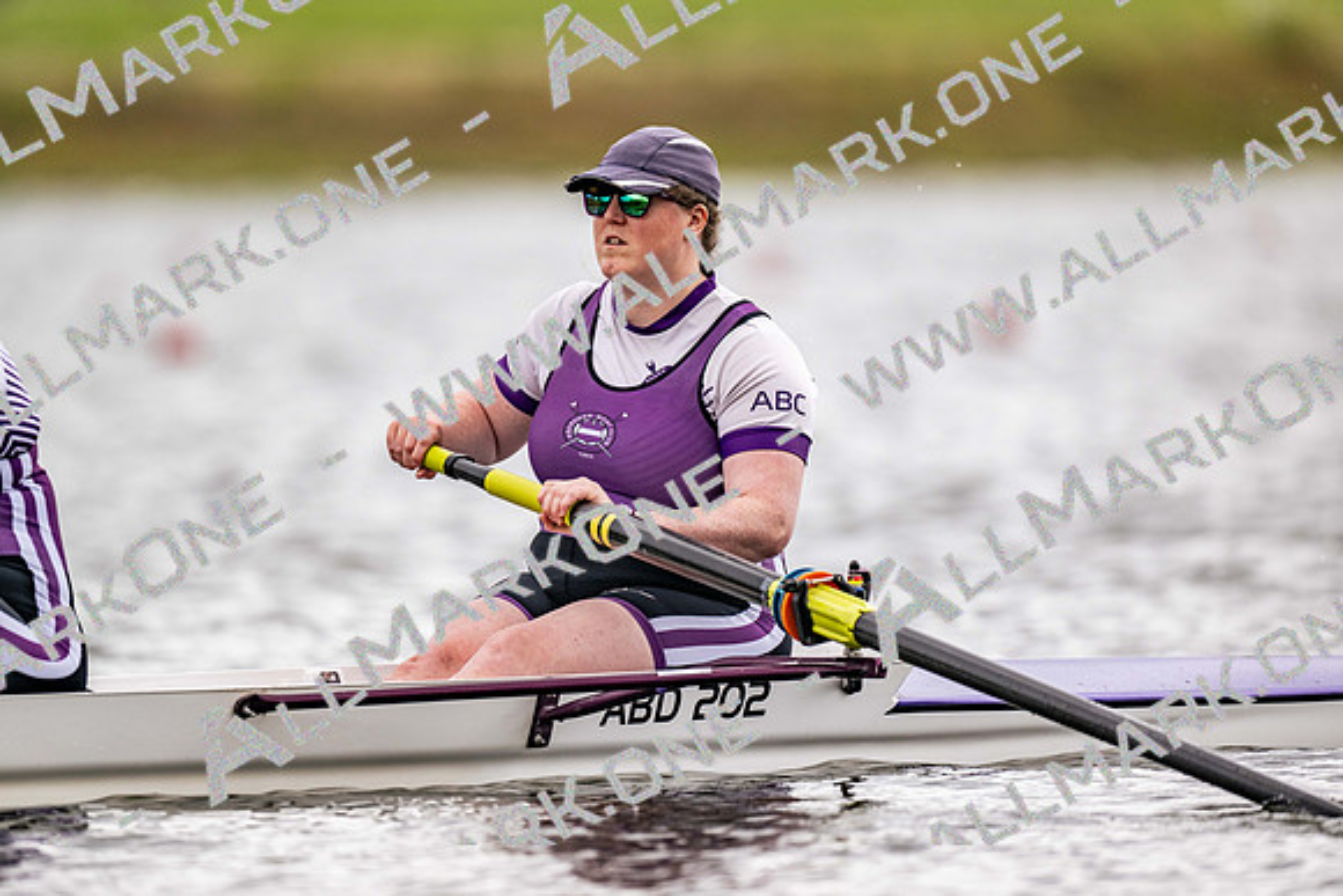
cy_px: 448
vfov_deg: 2.3
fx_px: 22399
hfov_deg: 3.4
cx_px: 672
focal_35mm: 600
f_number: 4
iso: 220
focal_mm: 600
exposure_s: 1/2500
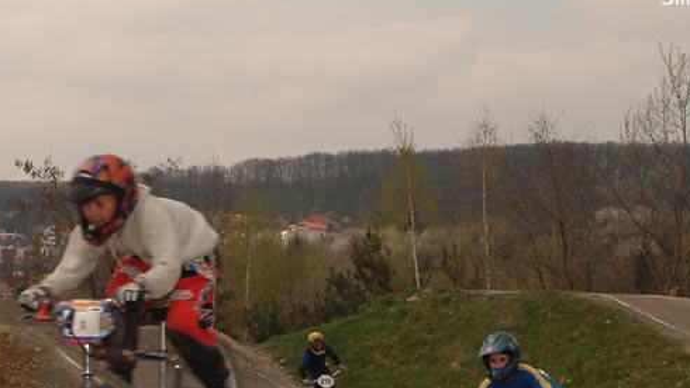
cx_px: 258
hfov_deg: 23.6
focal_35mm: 90
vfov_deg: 13.4
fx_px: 1645
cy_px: 340
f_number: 11
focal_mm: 35
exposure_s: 1/125
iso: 100
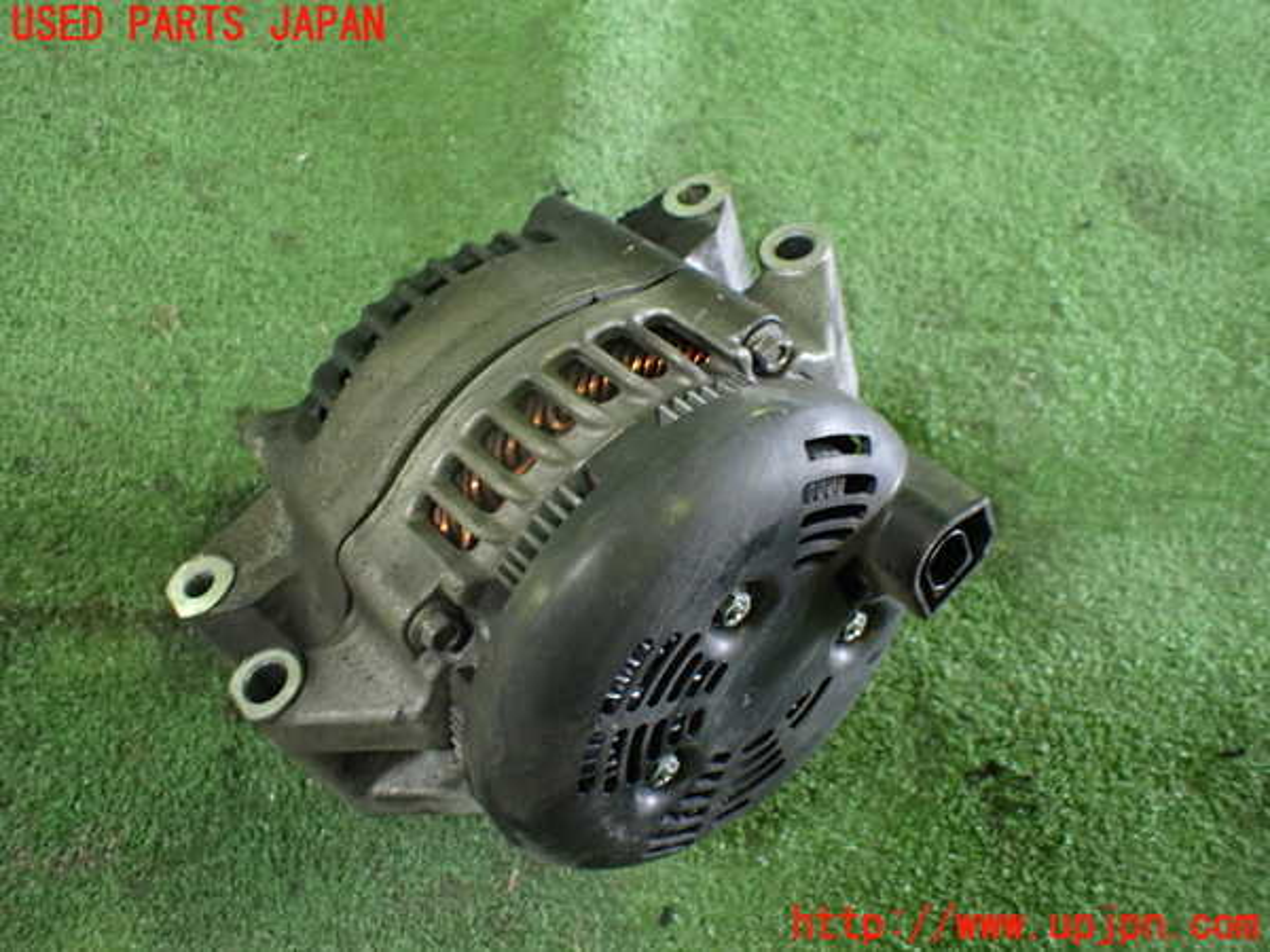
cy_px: 476
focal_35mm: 30
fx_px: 1101
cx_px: 635
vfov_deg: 46.8
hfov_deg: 60.0
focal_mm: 5.4
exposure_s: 1/40
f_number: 2.3
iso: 800
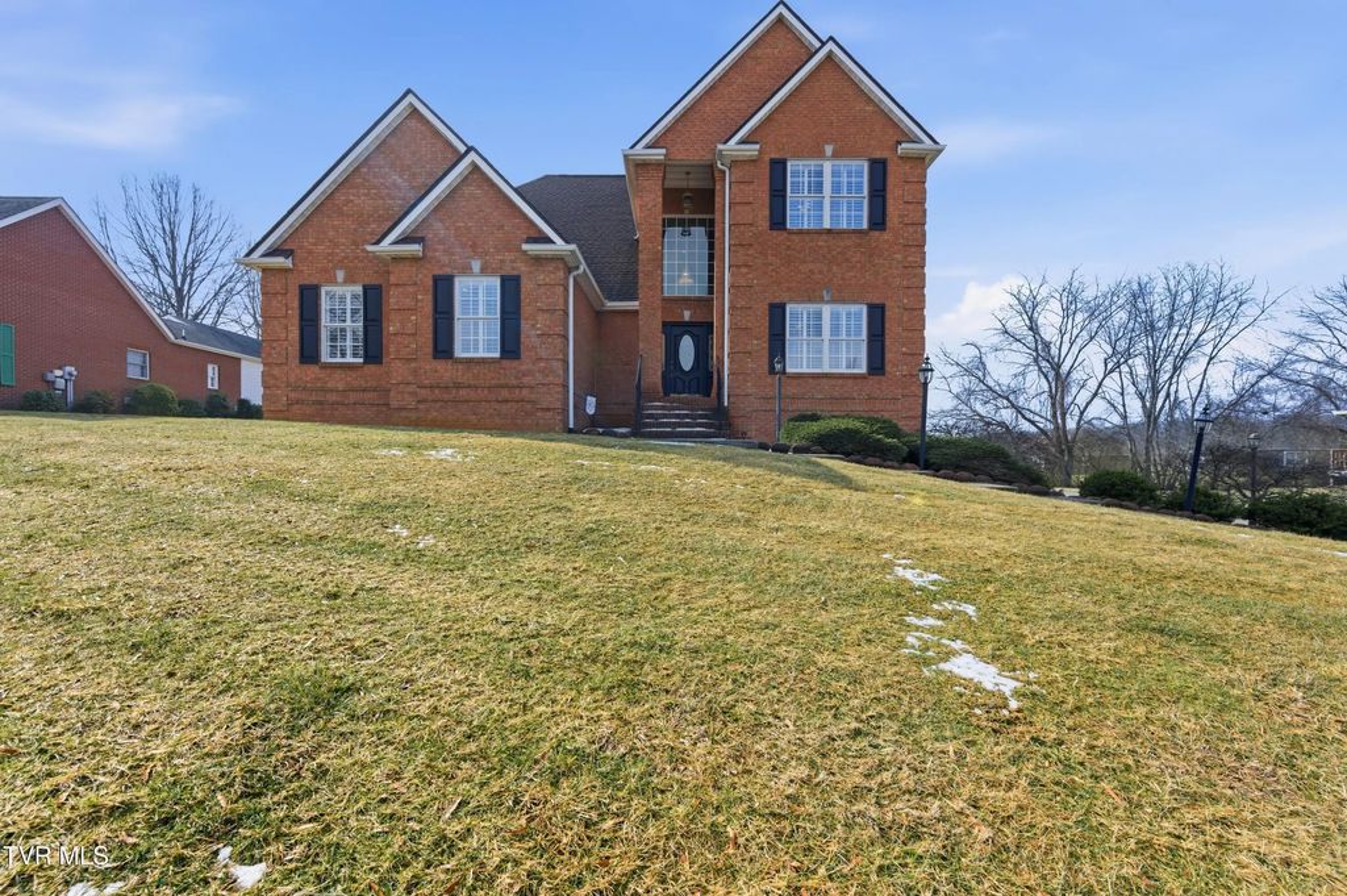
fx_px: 561
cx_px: 674
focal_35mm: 15
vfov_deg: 77.2
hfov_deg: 100.4
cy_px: 448
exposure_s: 1/3200
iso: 400
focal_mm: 15
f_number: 8
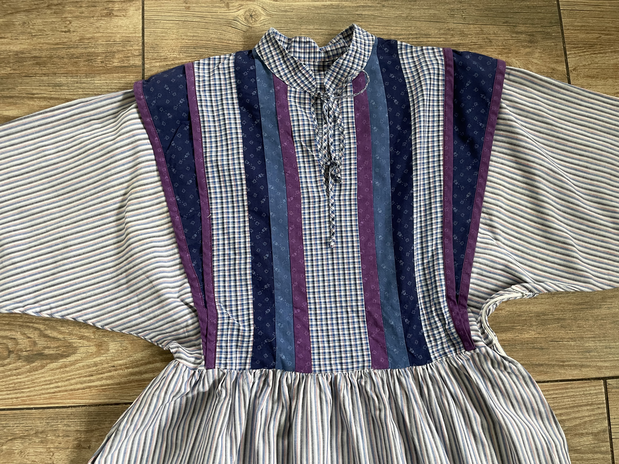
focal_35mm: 26
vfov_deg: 53.1
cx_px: 310
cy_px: 232
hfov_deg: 67.3
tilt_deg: -82.2
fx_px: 465
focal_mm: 4.2
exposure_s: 1/87
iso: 125
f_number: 1.6
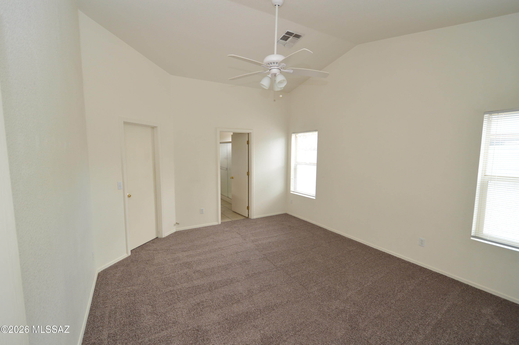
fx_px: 216
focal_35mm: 15
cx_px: 260
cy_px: 172
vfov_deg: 77.2
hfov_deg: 100.4
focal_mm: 10
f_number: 4
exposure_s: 1/60
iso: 400
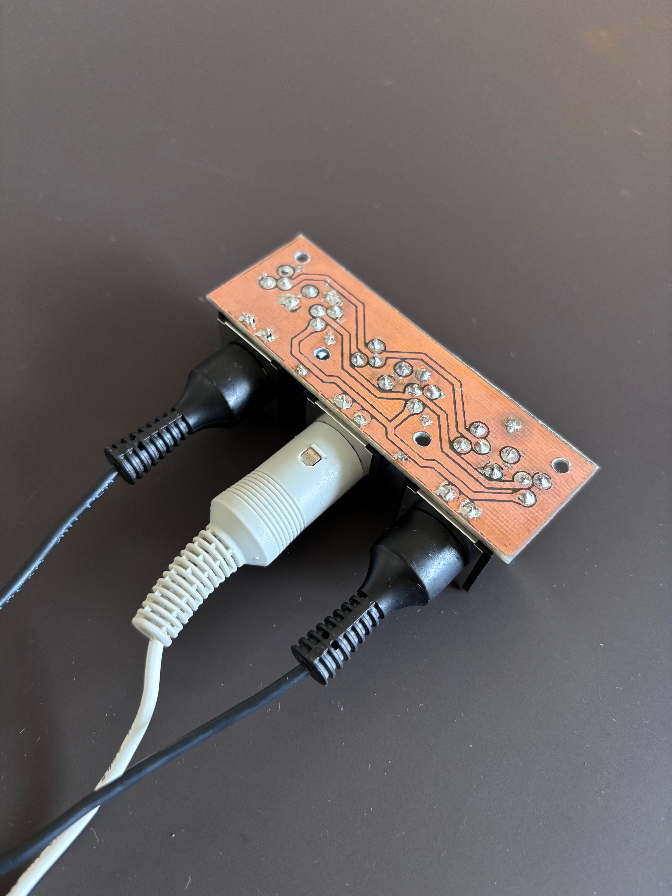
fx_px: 673
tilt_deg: -64.1
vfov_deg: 67.3
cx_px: 336
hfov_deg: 53.1
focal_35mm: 26
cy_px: 448
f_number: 1.6
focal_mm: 5.96
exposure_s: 1/59
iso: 200
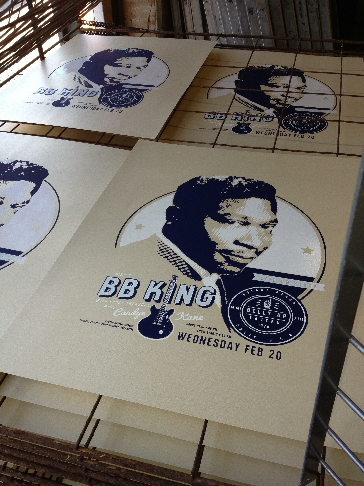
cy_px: 243
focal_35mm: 35
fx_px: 491
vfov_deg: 52.6
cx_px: 182
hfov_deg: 40.7
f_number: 2.4
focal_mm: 4.28
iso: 80
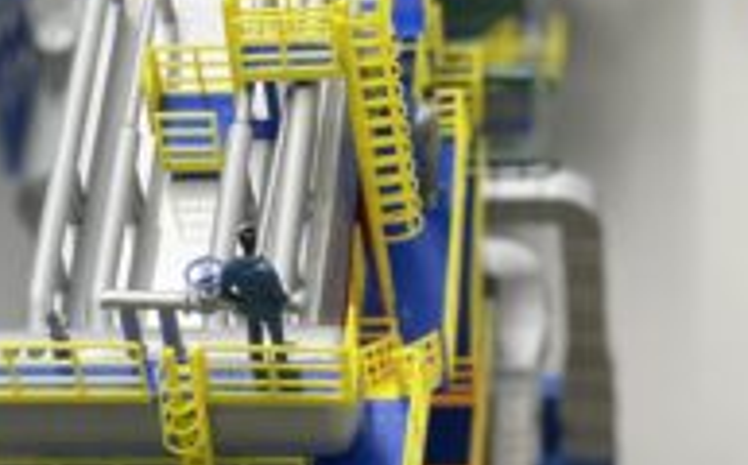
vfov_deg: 9.0
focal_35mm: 143
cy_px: 597
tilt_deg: -51.6
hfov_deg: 14.6
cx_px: 269
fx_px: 2911
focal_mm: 6
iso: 250
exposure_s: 1/100
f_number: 2
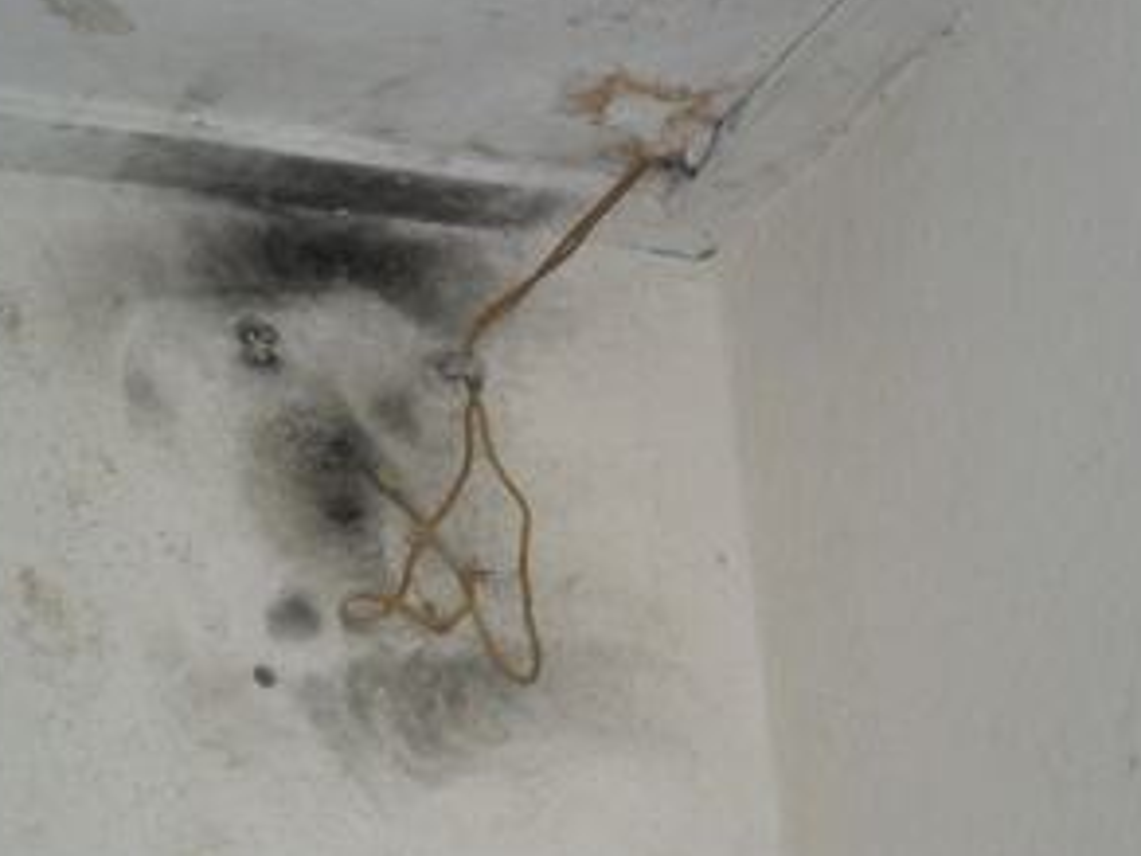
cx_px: 535
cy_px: 555
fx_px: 4878
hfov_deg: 13.3
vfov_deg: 10.0
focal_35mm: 148
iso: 400
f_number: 5
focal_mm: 19.6
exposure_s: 1/60
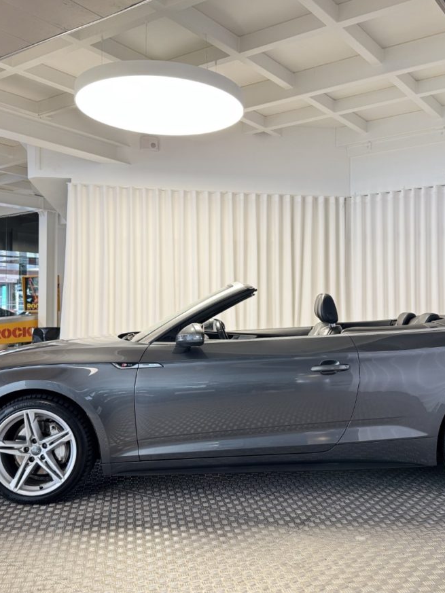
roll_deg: +0.6
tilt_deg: +2.0
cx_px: 274
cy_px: 289
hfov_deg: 42.7
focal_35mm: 33
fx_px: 565
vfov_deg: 55.3
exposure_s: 1/50
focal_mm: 6.76
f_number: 1.78
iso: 125
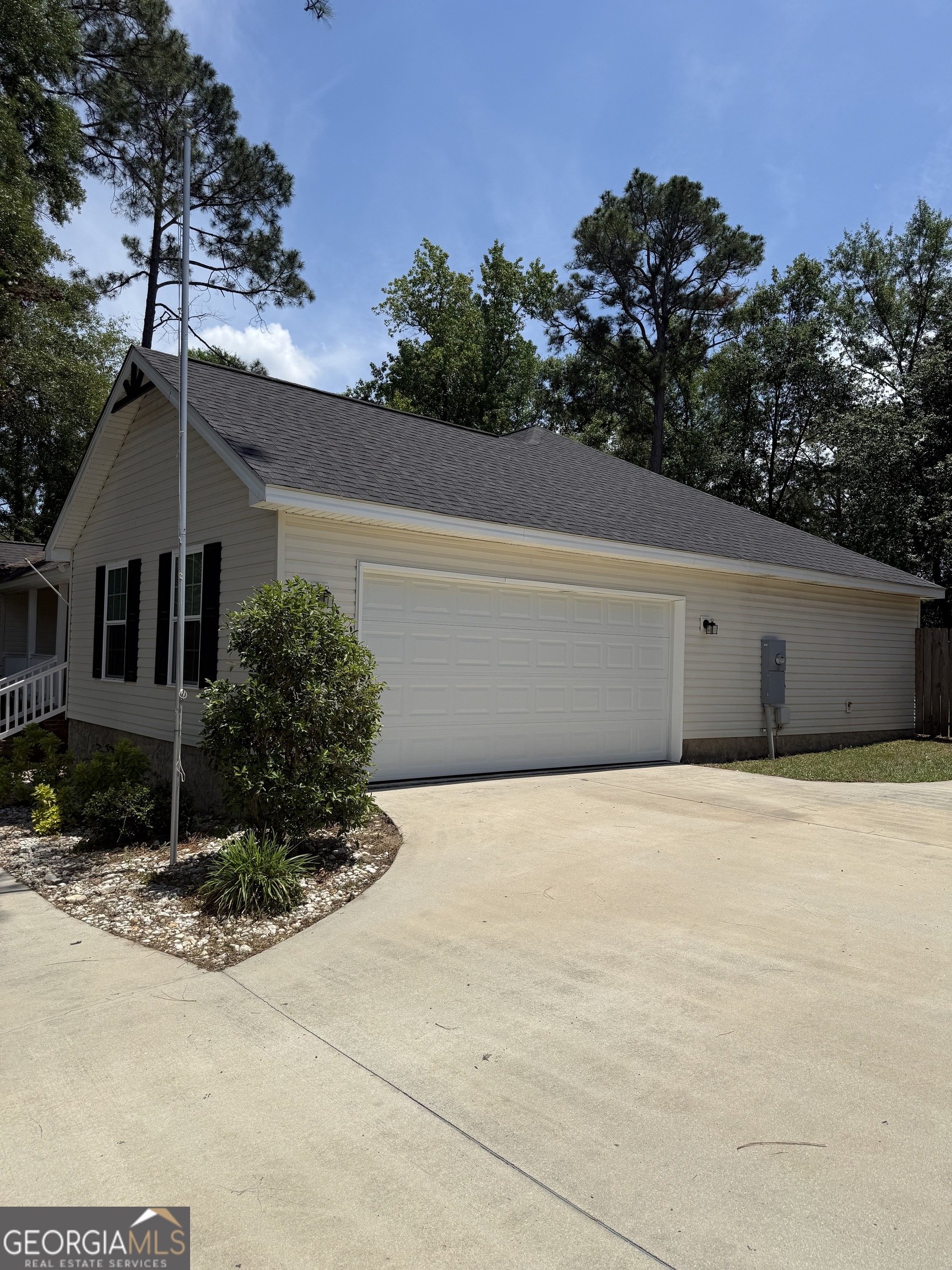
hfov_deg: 56.8
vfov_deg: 71.6
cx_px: 476
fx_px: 880
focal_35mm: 24
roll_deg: -2.1
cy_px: 635
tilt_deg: +1.6
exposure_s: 1/7353
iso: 80
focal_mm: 6.76
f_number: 1.78
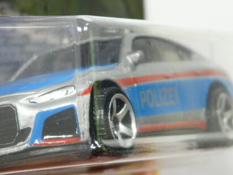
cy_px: 110
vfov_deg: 7.3
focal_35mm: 203
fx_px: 1366
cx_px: 93
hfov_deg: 9.7
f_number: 3.6
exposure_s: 1/50
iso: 200
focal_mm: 14.3
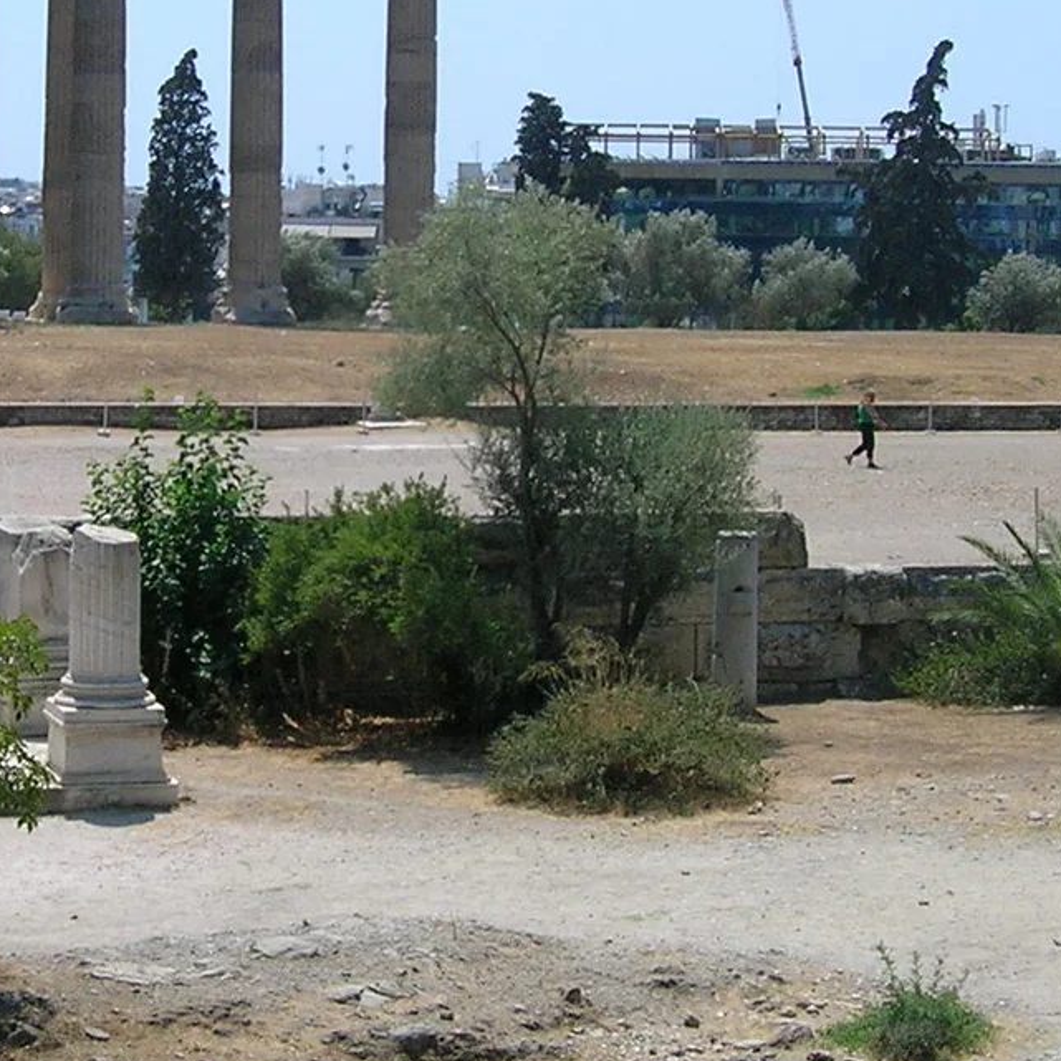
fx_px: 3121
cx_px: 356
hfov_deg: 19.2
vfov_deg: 19.2
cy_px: 363
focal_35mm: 90
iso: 50
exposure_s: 1/564
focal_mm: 5.7
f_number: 4.9
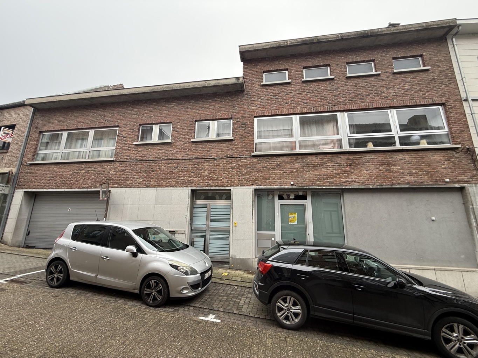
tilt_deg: +12.8
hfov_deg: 102.1
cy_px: 179
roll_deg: -0.3
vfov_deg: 85.7
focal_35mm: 14
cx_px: 239
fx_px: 193
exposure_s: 1/119
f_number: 2.2
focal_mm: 2.22
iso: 50
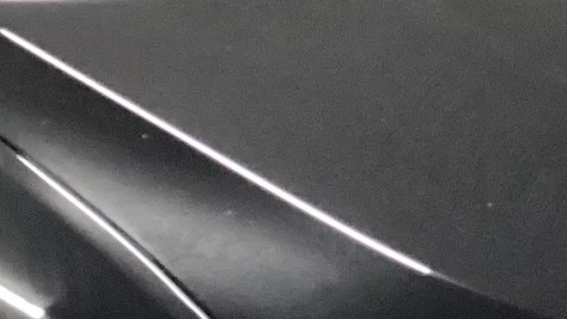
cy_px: 347
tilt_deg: -20.1
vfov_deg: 7.2
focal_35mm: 167
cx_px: 538
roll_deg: +0.5
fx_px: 2510
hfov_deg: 12.8
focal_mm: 3.3
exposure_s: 1/40
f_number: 2.4
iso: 400
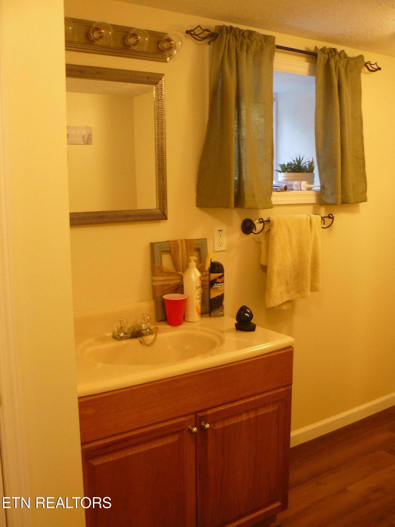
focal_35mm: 36
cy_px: 264
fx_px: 548
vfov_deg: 51.4
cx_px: 198
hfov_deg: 39.7
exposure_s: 1/20
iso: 200
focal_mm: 6
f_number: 2.8
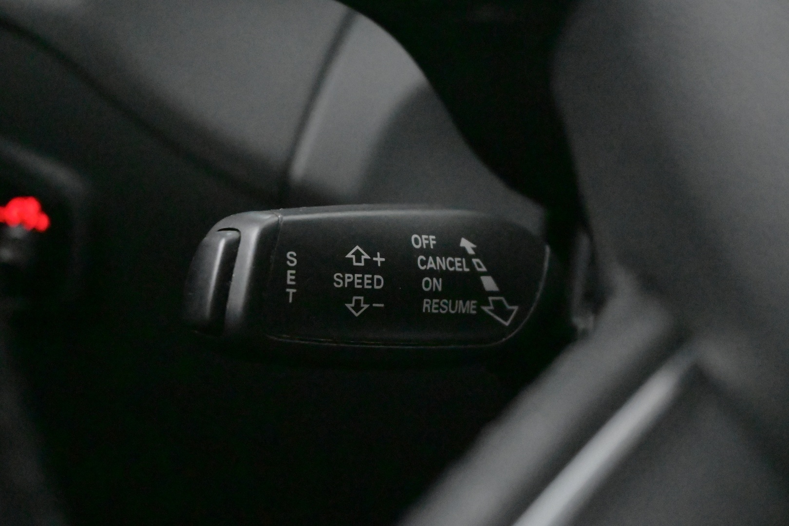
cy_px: 263
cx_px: 394
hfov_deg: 34.2
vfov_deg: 23.2
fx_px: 1282
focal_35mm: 58
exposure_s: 1/60
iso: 28800
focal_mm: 39
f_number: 5.6
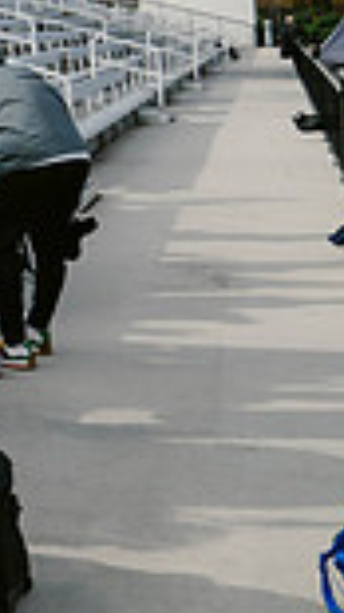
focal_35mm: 94
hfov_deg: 9.3
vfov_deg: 21.6
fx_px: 1527
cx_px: -771
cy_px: -42
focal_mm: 24
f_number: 5.6
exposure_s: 1/4000
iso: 1250
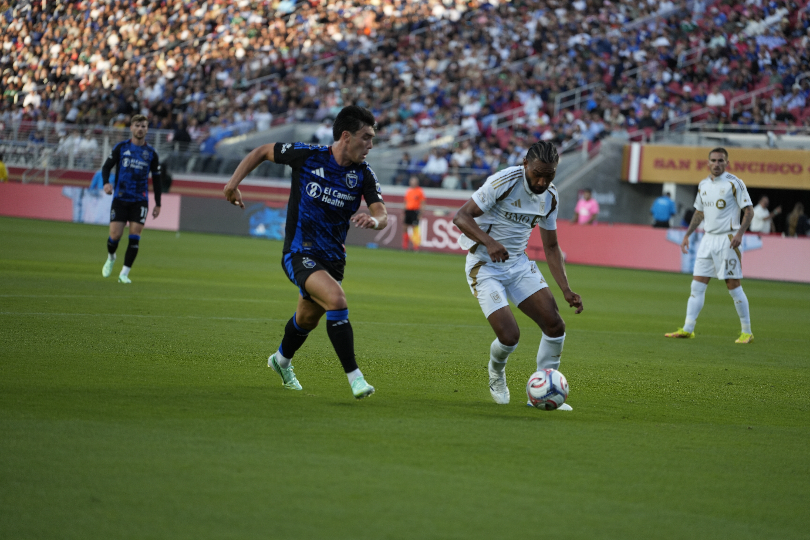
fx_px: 3303
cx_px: 405
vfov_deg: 9.3
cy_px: 270
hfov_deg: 14.0
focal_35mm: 147
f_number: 2.8
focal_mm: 146.8
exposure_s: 1/1600
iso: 500
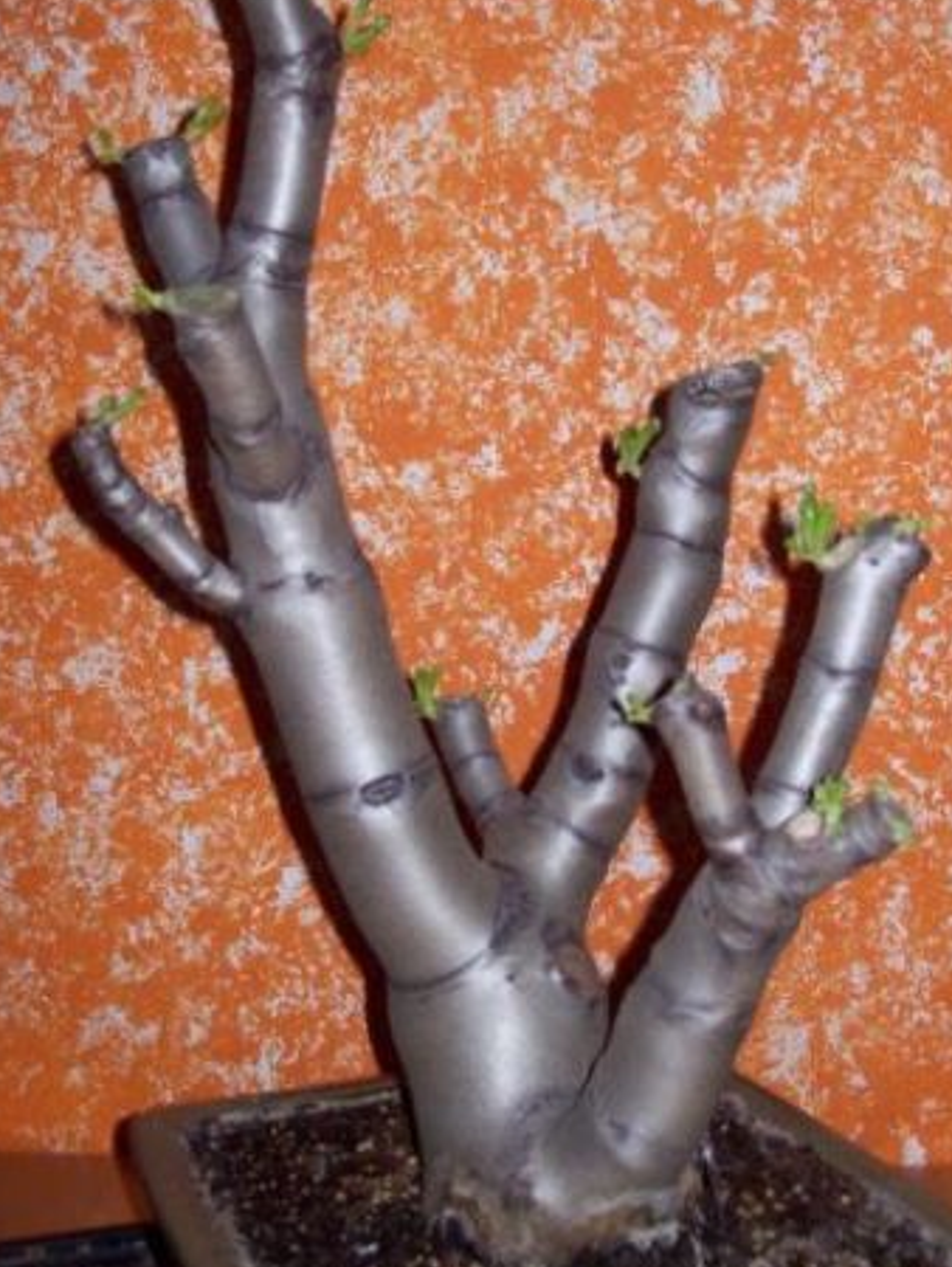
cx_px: 490
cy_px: 577
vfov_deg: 36.8
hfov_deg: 28.1
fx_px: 1905
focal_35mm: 52
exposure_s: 1/73.6
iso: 80
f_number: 3
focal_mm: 7.6
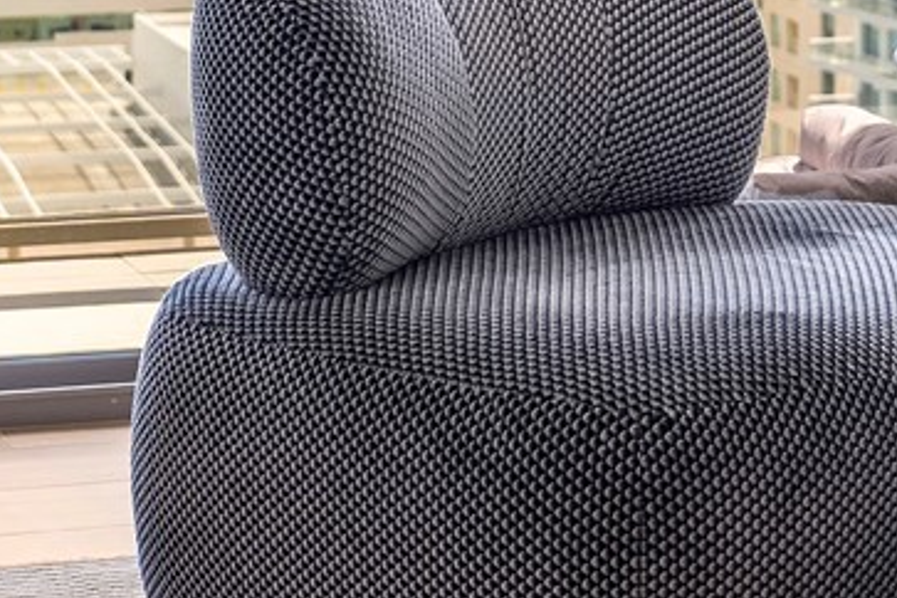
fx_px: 3961
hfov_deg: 12.9
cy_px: -446
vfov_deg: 8.3
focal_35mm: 159
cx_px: 686
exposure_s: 1/250
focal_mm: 34
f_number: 5
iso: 200
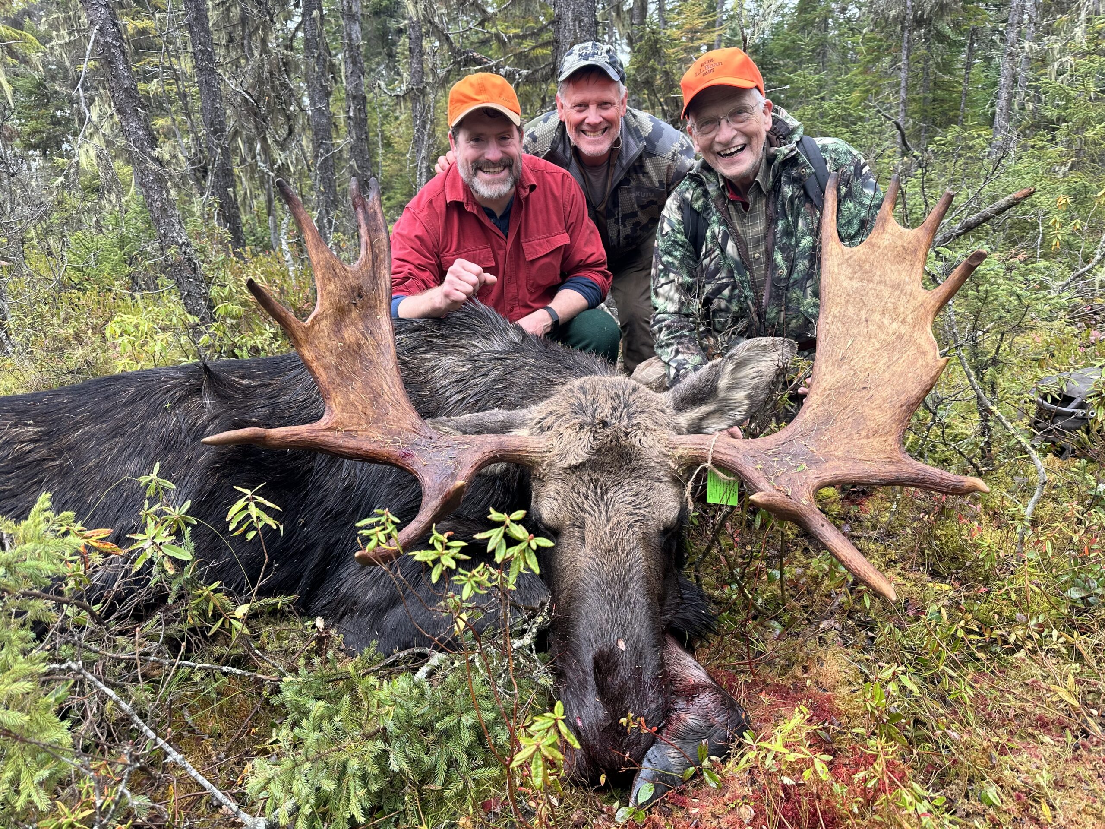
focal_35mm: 24
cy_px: 414
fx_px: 766
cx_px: 552
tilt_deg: -15.2
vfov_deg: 56.8
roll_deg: +0.1
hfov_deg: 71.6
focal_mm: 6.86
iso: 80
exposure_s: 1/276
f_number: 1.78
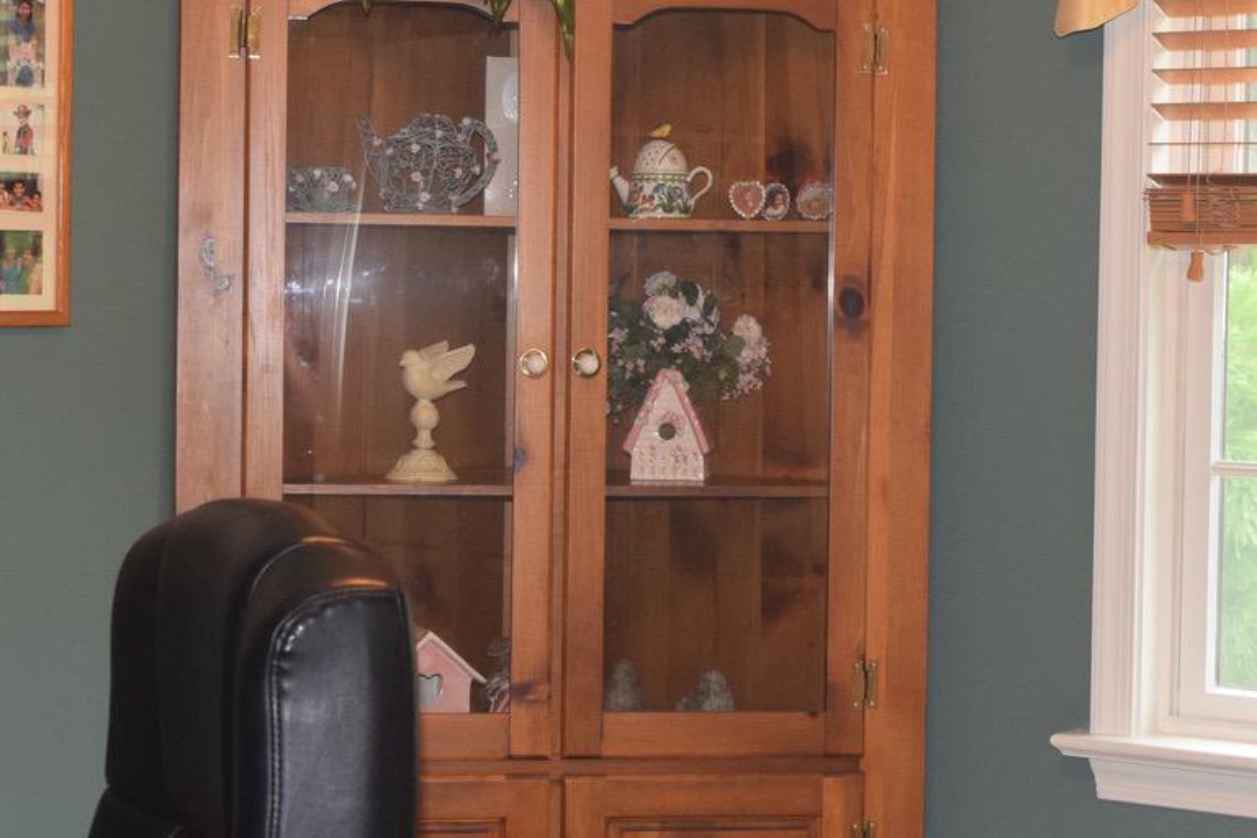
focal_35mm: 88
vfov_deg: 15.5
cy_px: 384
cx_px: 683
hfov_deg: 23.1
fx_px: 3072
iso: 800
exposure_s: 1/100
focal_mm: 22
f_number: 5
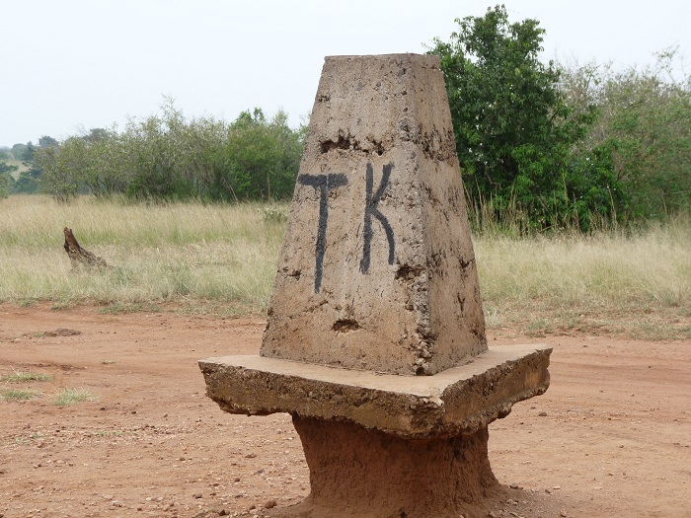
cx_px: 346
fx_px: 2096
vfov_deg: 14.1
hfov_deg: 18.7
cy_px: 259
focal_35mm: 105
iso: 100
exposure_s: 1/250
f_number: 5.6
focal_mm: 18.7
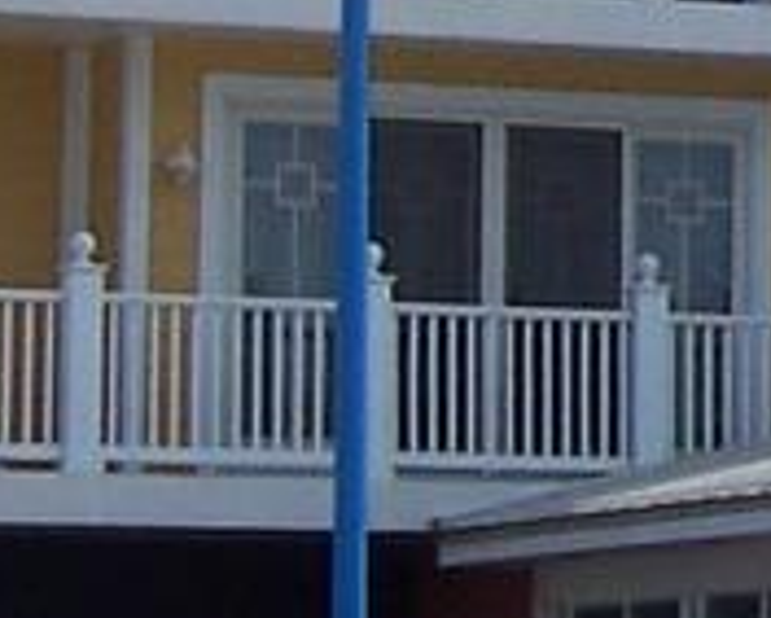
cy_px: -381
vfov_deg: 5.6
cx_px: 1415
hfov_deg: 6.9
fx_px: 6210
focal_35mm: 272
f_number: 5.6
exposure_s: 1/750
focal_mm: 5.6
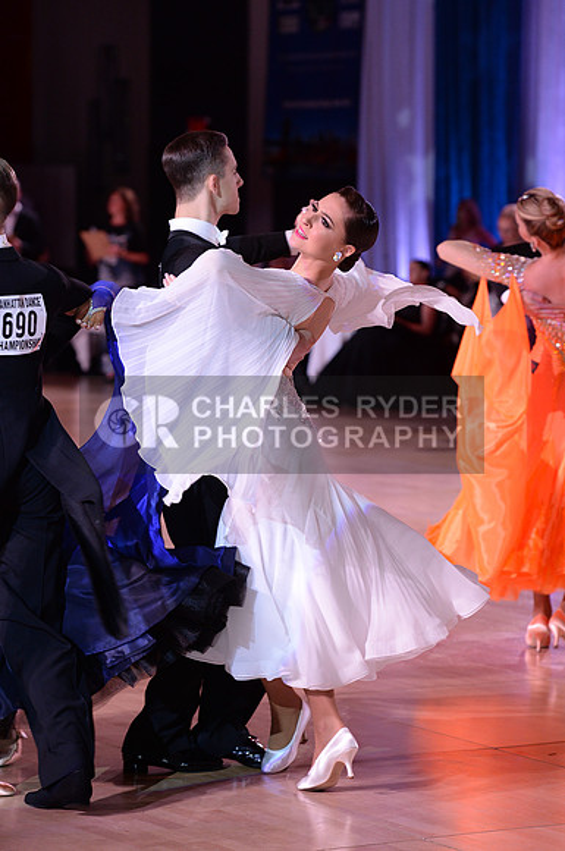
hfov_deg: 10.1
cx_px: 282
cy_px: 426
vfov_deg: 15.2
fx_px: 3187
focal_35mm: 135
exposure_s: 1/250
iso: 2000
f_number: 5
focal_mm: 135
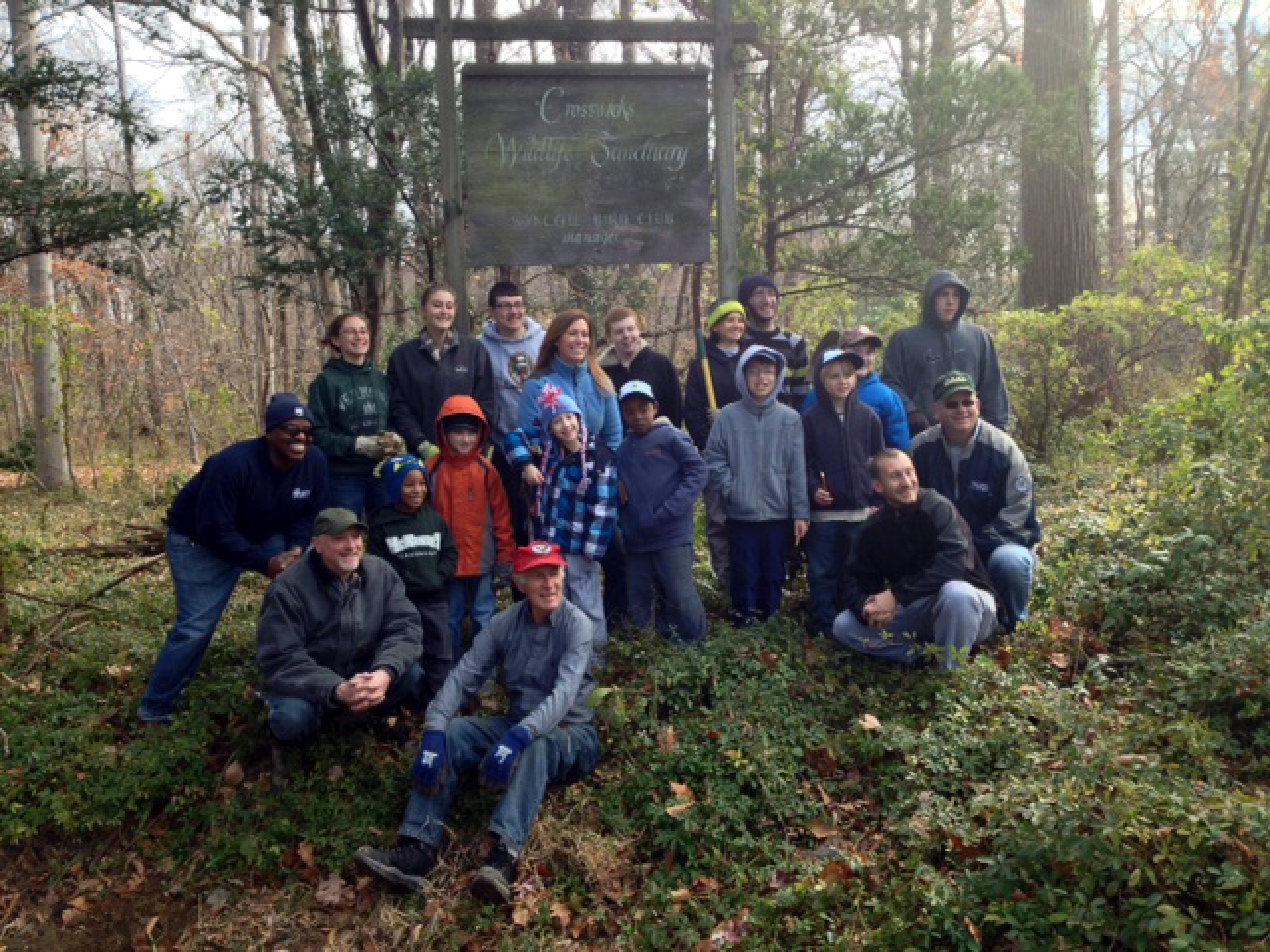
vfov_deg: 40.7
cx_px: 635
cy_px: 476
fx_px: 1284
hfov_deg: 52.6
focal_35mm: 35
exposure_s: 1/192
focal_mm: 4.28
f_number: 2.4
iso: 50
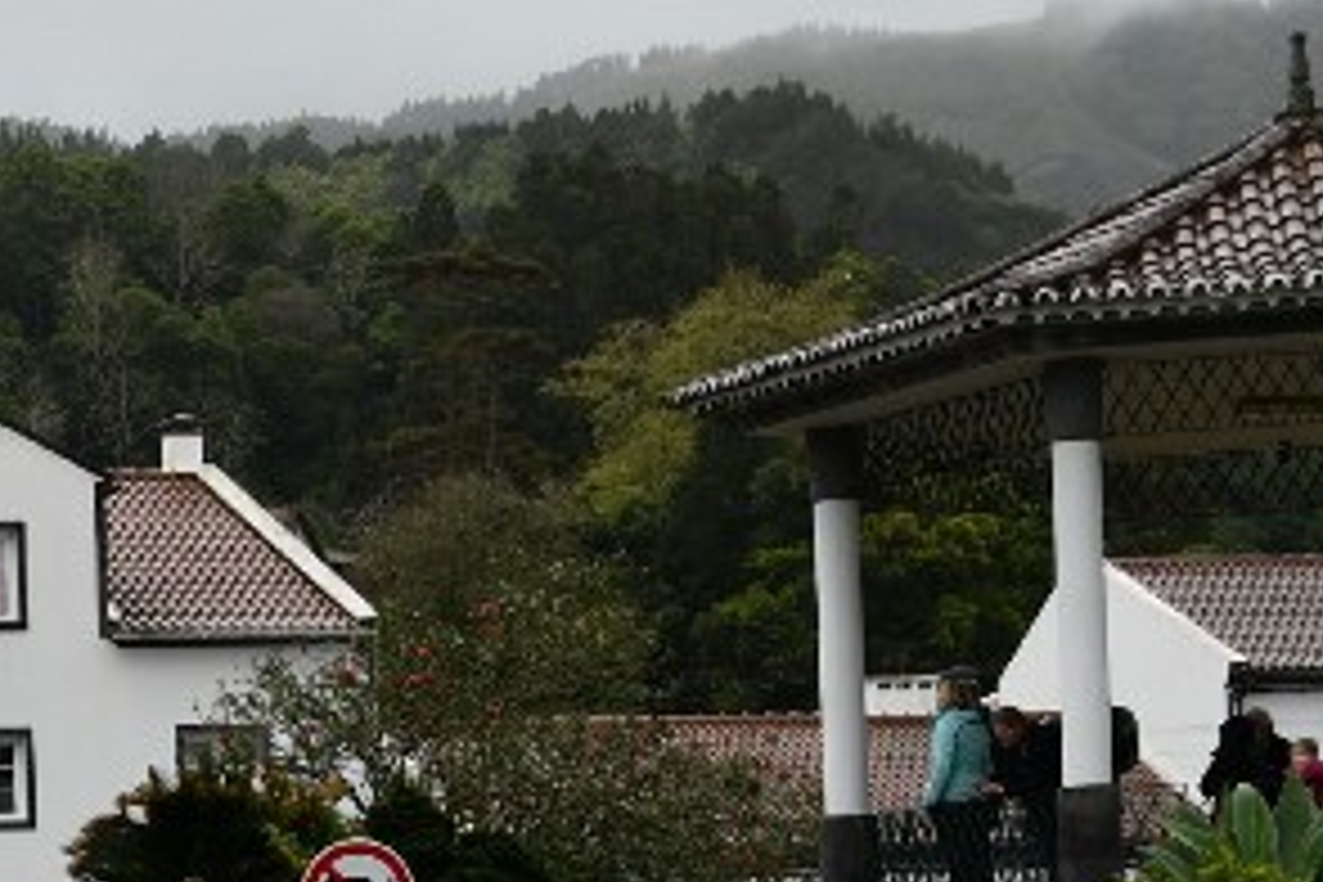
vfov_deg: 10.5
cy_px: 958
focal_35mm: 129
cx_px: 72
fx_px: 4740
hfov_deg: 15.7
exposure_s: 1/250
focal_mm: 25
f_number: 8
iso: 110
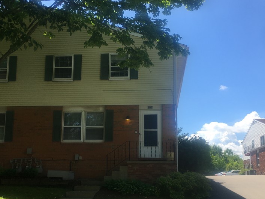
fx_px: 321
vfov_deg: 34.0
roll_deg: -1.3
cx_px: 126
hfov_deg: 44.8
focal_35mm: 42
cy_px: 134
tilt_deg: +10.1
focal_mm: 4.15
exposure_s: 1/1026
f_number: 2.2
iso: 25
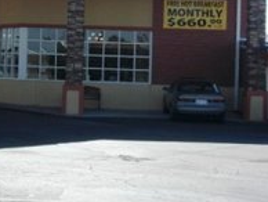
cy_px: 36
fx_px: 659
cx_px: 7
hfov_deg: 22.2
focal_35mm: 85
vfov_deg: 17.2
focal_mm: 7.6
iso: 50
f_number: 3.1
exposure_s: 1/800
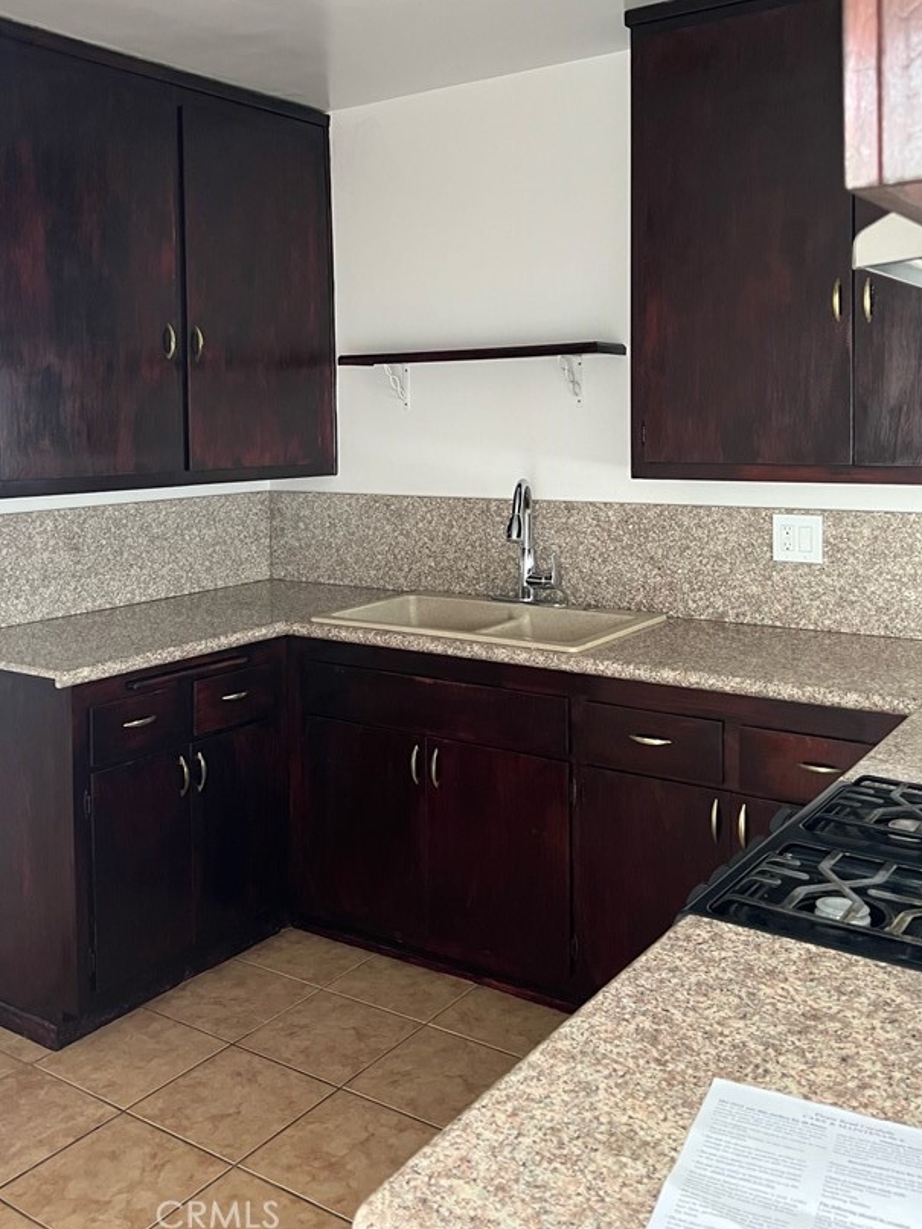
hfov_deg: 42.9
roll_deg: +1.5
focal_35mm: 33
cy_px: 457
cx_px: 402
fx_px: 1172
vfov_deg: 54.7
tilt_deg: -1.1
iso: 250
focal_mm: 5.7
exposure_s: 1/60
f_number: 1.5
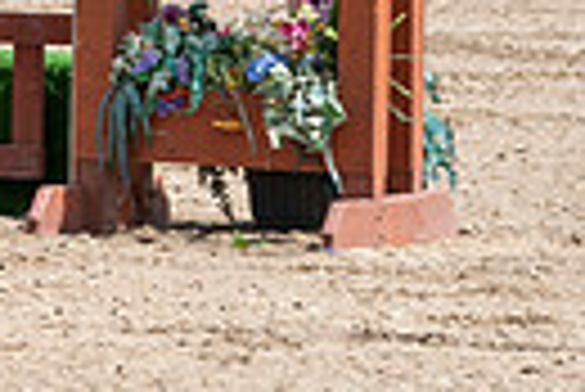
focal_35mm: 825
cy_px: -466
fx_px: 13421
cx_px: -522
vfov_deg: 1.7
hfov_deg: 2.5
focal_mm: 185
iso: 100
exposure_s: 1/400
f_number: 5.6
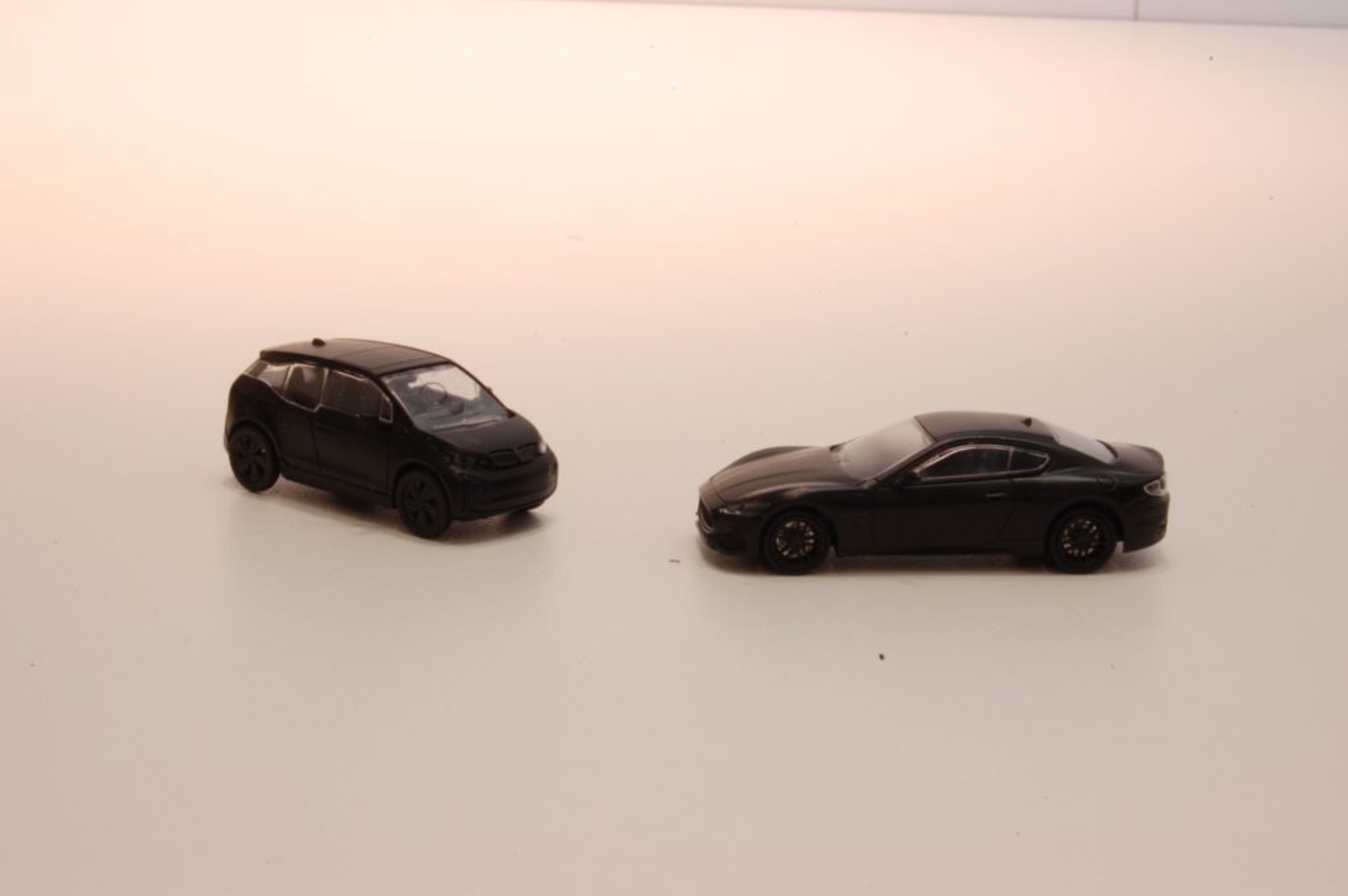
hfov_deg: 24.6
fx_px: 3087
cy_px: 448
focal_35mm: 82
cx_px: 674
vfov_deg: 16.5
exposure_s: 4
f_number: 36
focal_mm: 55
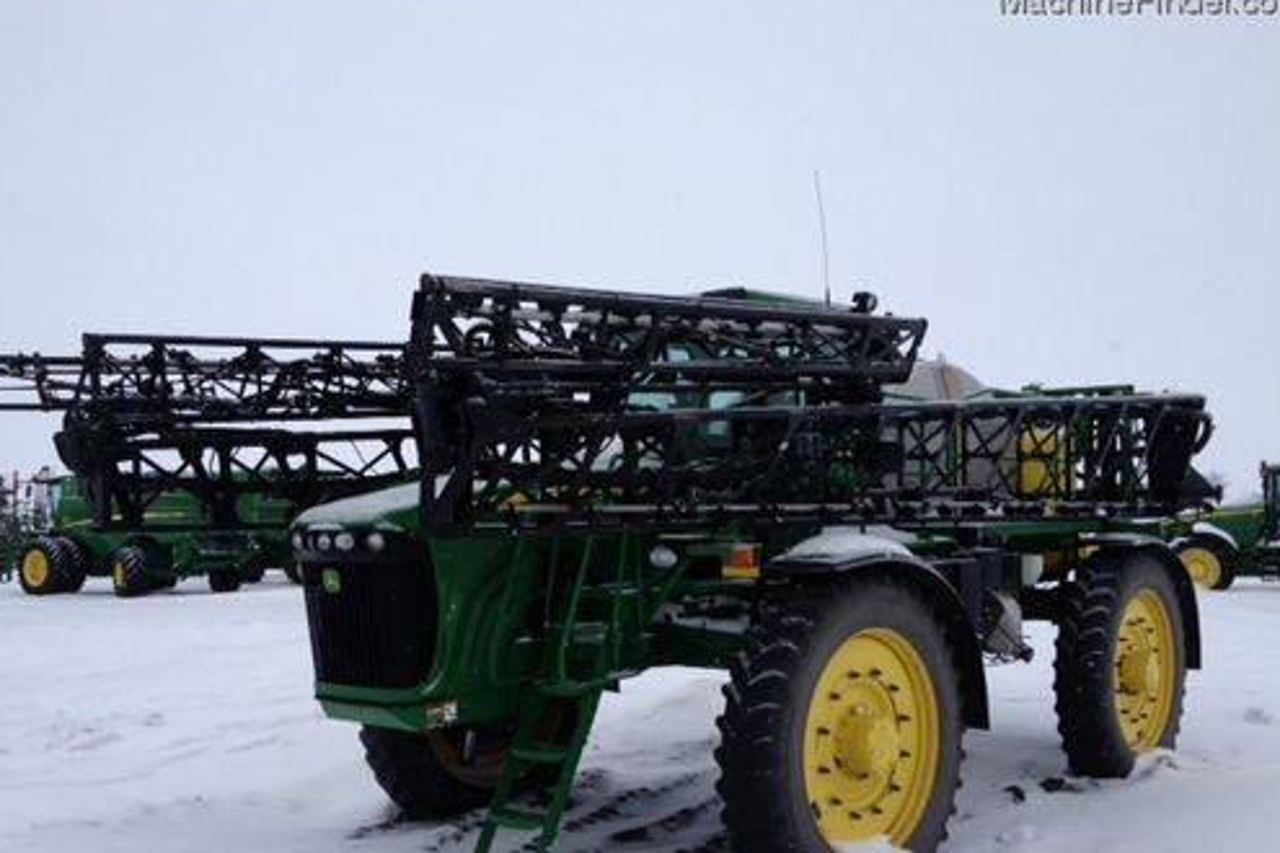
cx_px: 603
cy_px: 491
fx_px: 1422
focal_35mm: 40
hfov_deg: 48.4
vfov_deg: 33.3
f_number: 2.4
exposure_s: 1/1328
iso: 50
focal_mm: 4.28
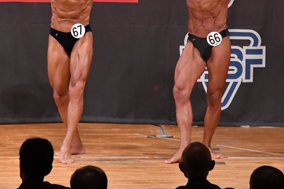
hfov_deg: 4.8
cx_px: 95
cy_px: 51
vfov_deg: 3.2
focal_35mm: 434
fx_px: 3422
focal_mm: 180
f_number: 5.6
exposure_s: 1/400
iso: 9000
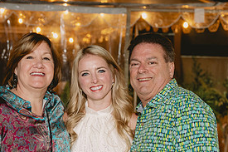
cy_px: 142
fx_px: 886
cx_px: 99
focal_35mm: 140
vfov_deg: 9.7
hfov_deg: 14.7
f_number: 4
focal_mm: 63
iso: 1600
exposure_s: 1/50
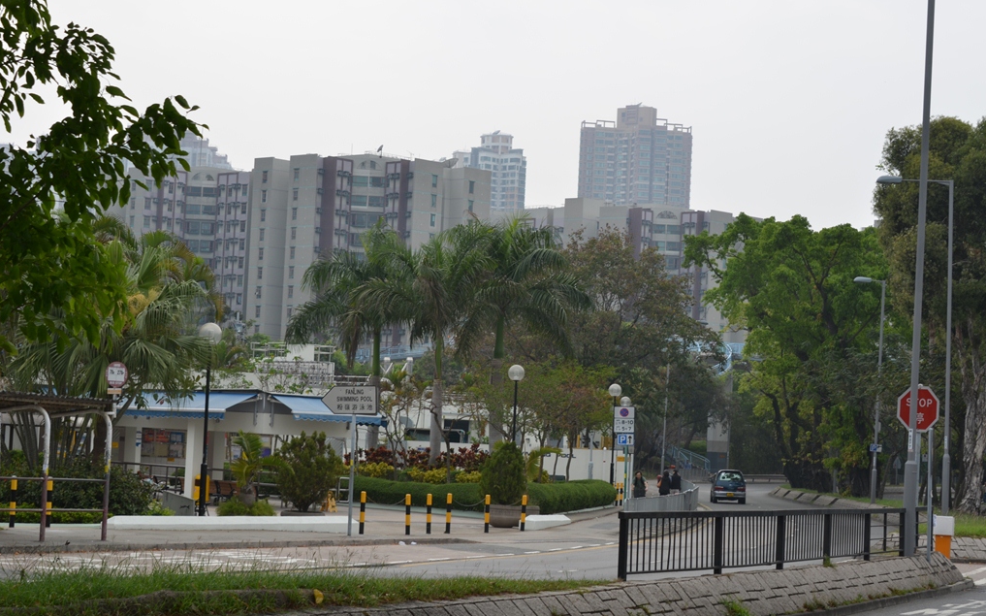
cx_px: 493
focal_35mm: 85
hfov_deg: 24.5
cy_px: 311
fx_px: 2270
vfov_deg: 15.4
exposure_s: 1/250
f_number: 8
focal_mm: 55
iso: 125
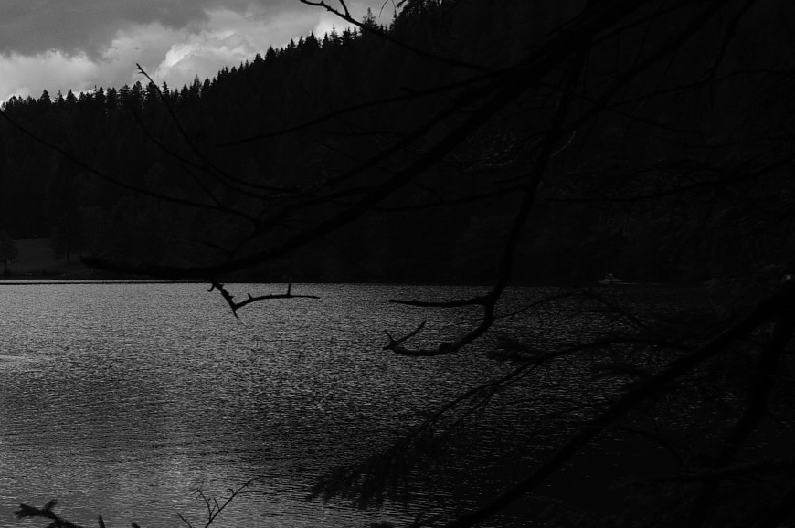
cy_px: 312
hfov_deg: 25.7
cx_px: -78
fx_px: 1610
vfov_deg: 18.6
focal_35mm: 73
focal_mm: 21.25
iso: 400
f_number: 5
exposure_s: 1/1000
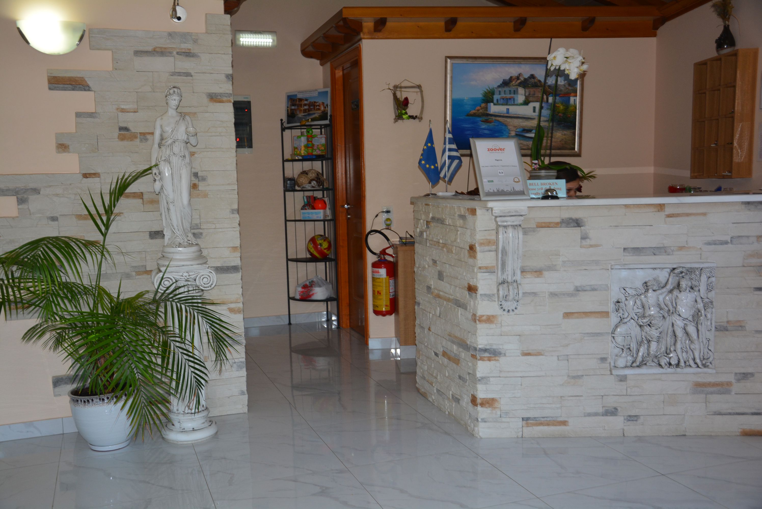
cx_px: 381
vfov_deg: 36.9
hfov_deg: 53.1
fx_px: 763
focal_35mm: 36
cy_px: 254
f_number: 3.8
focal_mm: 24
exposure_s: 1/60
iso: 450
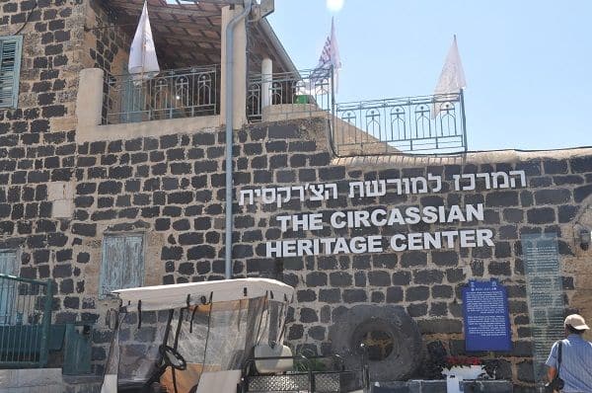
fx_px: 665
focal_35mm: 40
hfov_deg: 48.0
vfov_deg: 32.9
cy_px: 196
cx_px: 296
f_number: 11
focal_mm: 27
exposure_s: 1/125
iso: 200
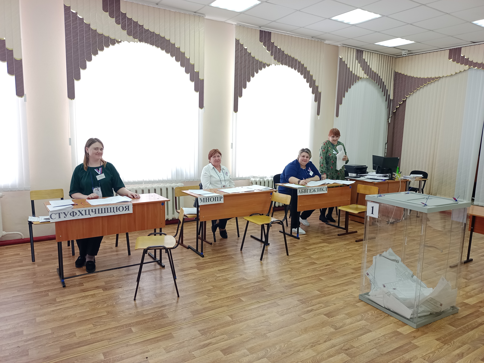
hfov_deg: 69.4
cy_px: 182
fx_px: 350
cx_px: 242
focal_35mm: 25
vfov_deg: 54.9
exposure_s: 1/33.3
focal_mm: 4.71
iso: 158
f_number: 1.79
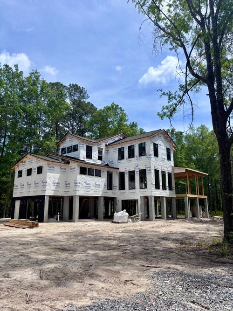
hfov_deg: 53.0
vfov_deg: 67.3
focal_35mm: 26
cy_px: 156
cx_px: 116
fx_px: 233
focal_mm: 5.96
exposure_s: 1/3937
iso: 50
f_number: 1.6
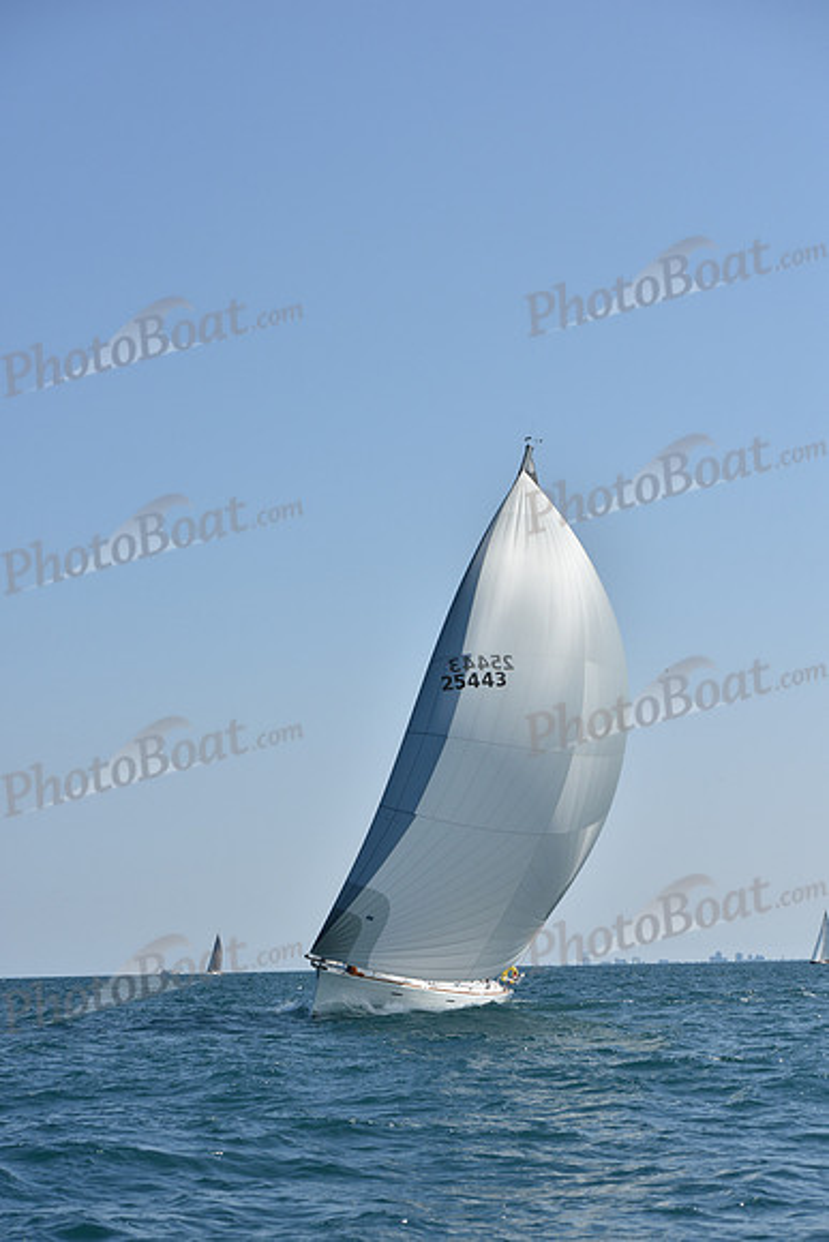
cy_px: 621
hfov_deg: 16.7
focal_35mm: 82
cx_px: 414
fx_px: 2831
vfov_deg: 24.8
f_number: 7.1
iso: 250
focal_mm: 82
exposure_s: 1/1600
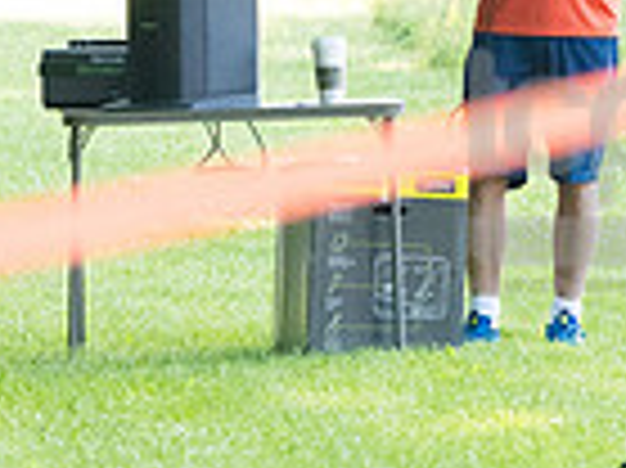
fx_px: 16858
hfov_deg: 2.1
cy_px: 171
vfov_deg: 1.6
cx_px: 574
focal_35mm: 933
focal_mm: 200
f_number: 5.6
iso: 4000
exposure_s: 1/1600
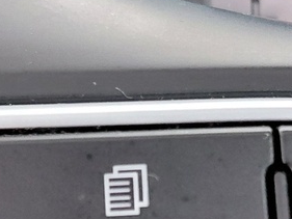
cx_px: 155
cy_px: 312
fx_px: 1080
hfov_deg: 15.4
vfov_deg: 11.2
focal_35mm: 128
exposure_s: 1/25
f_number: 1.8
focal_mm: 4.69
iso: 500
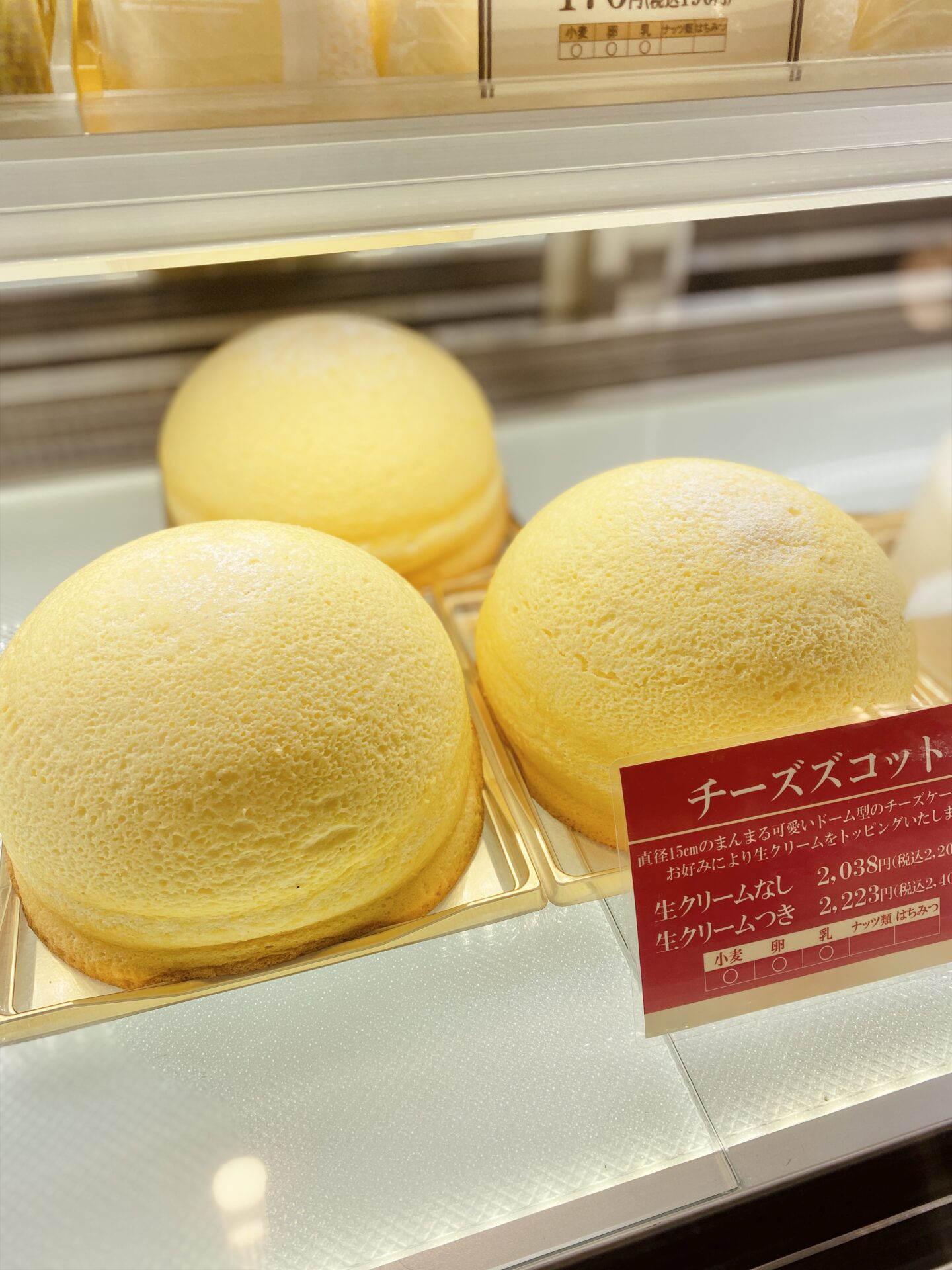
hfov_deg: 53.1
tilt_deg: -39.8
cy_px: 635
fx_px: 953
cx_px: 476
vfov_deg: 67.3
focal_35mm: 26
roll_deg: -0.7
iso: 32
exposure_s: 1/839
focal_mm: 4.25
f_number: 1.8
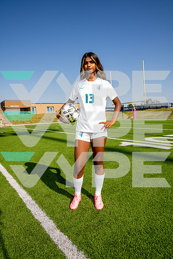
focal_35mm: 24
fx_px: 173
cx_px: 86
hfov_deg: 53.1
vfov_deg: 73.7
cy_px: 130
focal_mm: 24
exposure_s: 1/125
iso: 50
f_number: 7.1
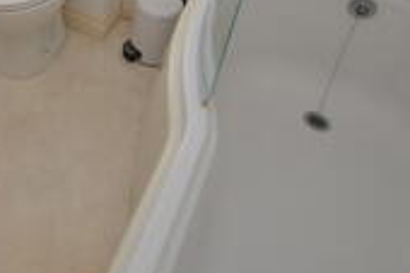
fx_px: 478
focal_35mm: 42
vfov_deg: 28.2
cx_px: 41
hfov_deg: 42.6
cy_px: -47
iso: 100
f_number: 4
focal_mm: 10
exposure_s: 1/60
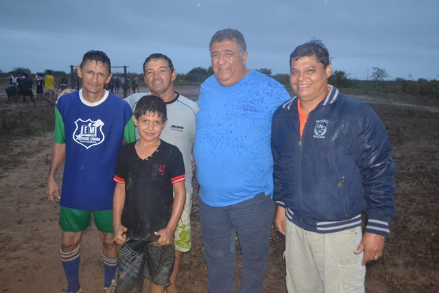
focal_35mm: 30
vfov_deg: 43.6
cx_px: 220
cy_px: 146
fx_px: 366
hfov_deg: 61.9
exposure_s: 1/60
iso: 3200
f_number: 3.8
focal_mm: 20
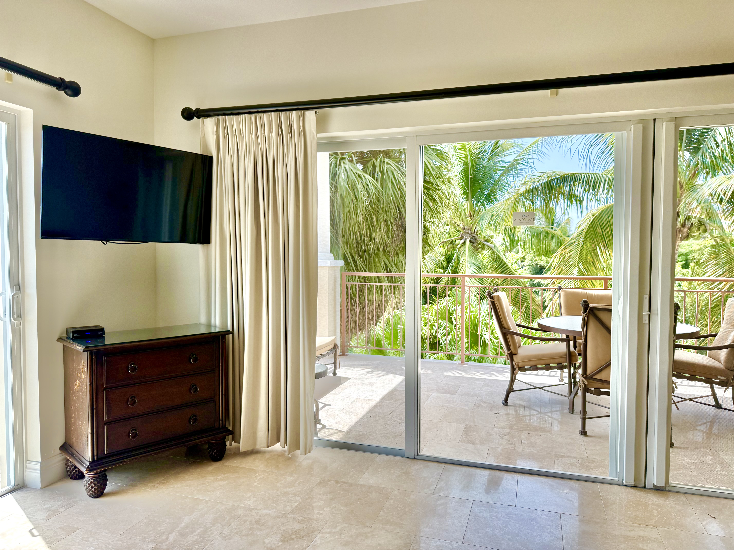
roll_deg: -0.4
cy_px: 275
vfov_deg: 56.8
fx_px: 509
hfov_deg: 71.6
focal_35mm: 24
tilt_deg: -1.6
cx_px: 367
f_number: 1.78
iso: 100
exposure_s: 1/1122
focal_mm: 6.76
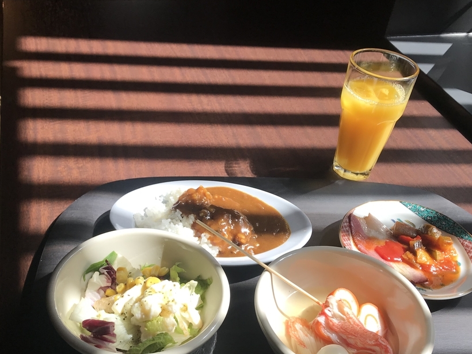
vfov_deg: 34.7
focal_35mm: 41
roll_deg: -7.1
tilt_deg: -40.3
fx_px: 559
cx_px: 210
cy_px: 243
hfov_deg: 45.7
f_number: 1.8
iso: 20
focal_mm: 3.99
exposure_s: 1/903
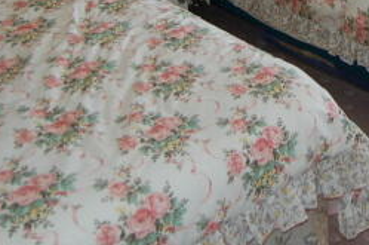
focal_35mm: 71
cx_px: 357
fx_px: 726
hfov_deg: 27.1
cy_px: -74
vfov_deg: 17.9
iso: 400
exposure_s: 1/125
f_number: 3.5
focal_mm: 18
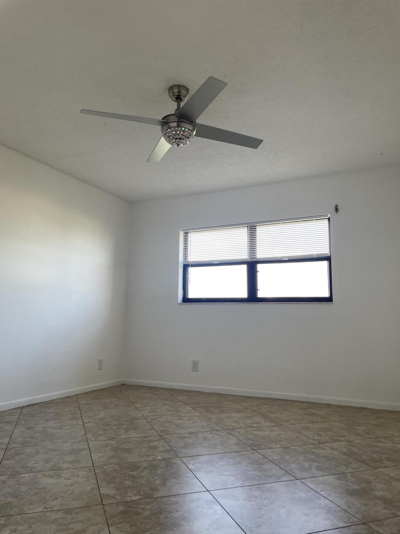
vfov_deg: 67.3
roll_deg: -1.2
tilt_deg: +8.9
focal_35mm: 26
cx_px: 200
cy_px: 267
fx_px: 401
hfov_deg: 53.1
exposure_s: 1/121
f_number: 1.6
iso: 80
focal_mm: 4.2
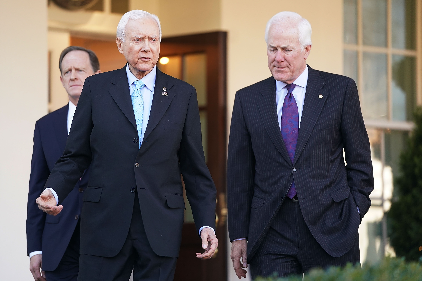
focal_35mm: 189
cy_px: 140
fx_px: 2215
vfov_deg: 7.3
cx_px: 211
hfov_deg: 10.9
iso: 1250
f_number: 2.8
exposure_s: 1/800
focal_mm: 189
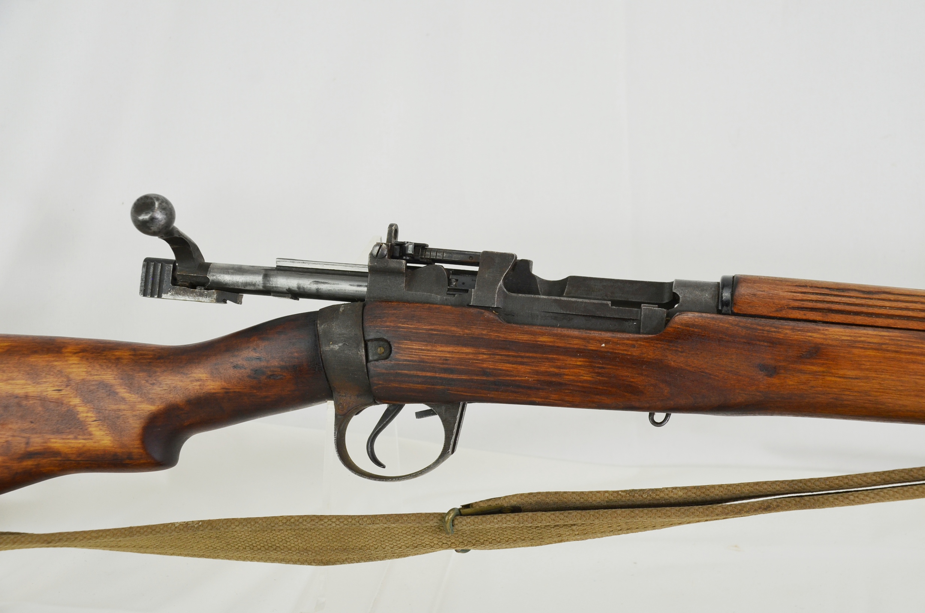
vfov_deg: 28.0
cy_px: 306
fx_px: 1231
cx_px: 462
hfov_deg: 41.2
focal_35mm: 48
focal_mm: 32
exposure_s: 1/125
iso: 400
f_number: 5.6
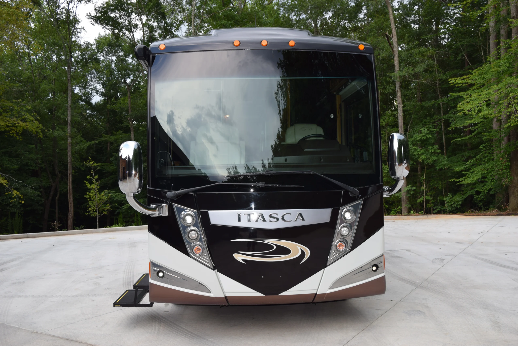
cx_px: 259
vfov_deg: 38.4
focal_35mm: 34
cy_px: 173
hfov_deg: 55.1
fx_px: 496
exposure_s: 1/125
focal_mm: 23
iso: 220
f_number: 5.6
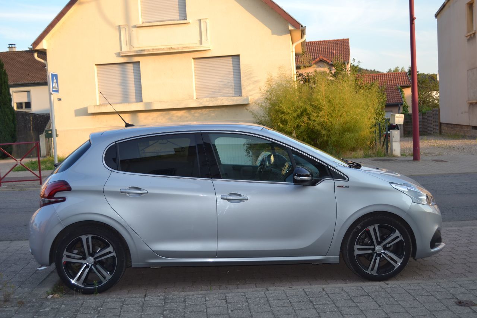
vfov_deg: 30.8
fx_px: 576
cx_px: 238
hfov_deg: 45.0
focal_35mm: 44
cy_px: 159
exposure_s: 1/125
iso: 100
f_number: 4.5
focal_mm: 29
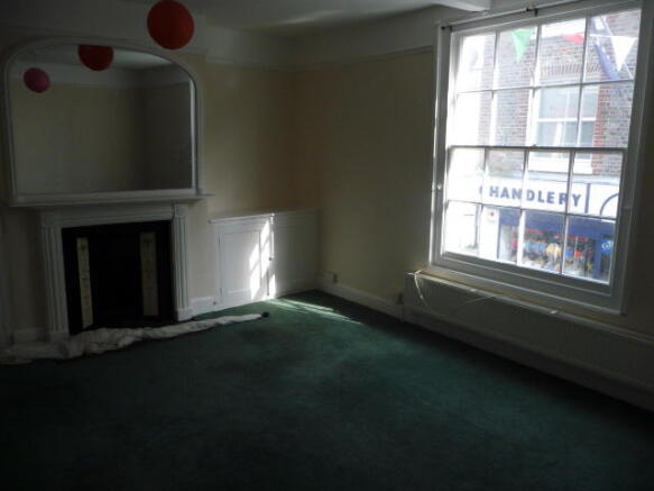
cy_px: 246
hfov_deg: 63.5
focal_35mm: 28
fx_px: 529
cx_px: 327
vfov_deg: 49.7
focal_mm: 4.7
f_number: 3.3
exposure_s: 1/200
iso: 200
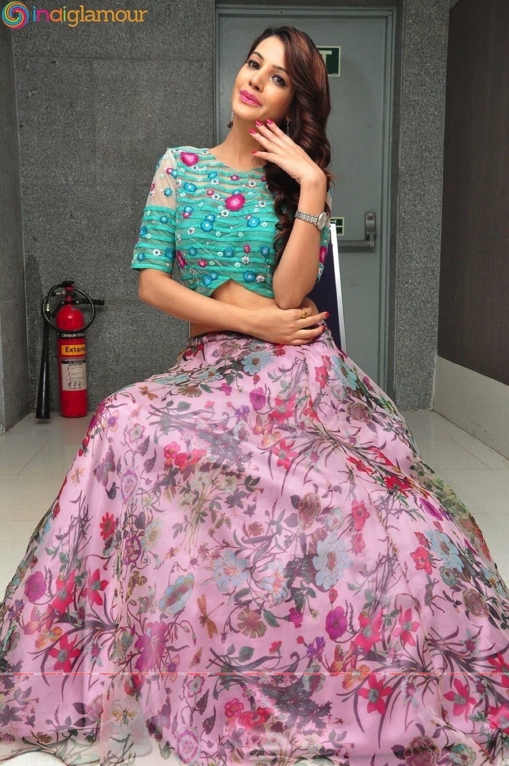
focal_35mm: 42
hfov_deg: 31.8
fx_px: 893
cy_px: 383
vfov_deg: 46.4
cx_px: 254
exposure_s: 1/125
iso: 1250
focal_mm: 28
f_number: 8
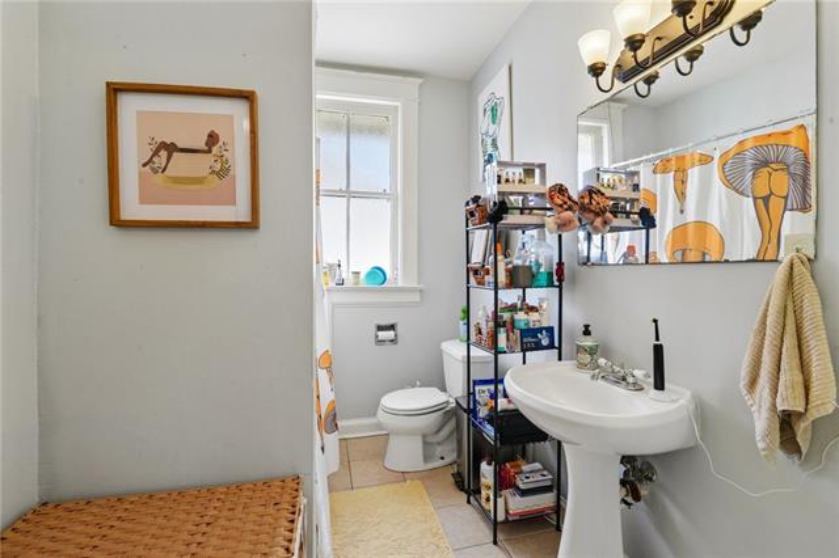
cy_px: 279
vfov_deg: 73.7
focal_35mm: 16
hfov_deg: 96.8
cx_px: 420
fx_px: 373
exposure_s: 1/25
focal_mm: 16
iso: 800
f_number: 11
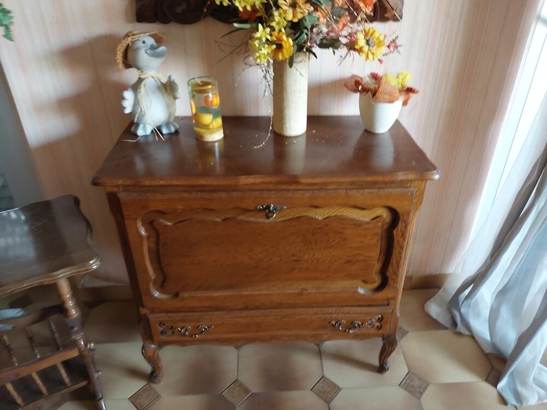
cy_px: 205
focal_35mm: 30
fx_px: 474
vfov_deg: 46.8
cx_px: 274
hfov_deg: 60.0
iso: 400
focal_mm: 4.6
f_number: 1.8
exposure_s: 1/25
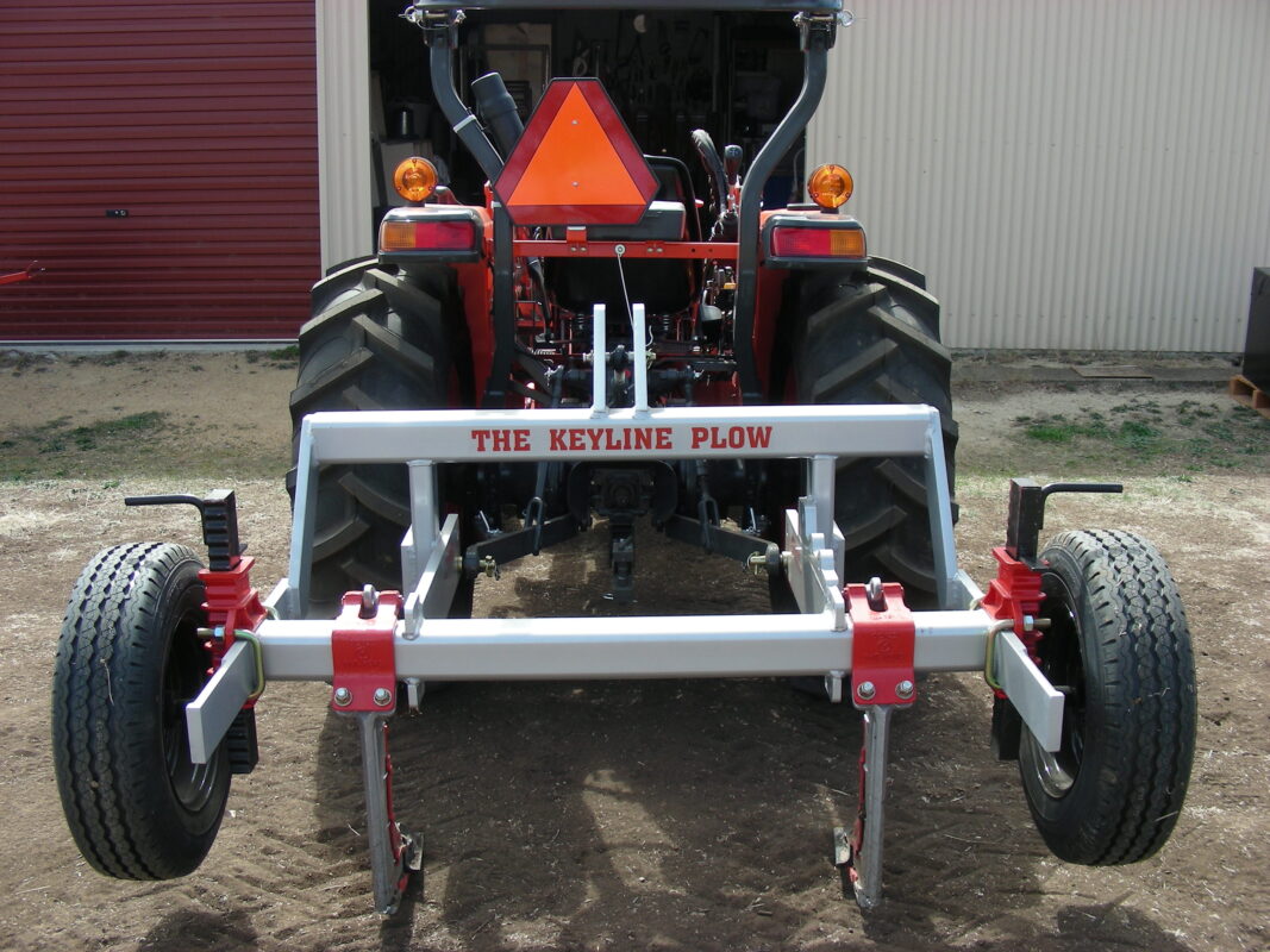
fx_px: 1394
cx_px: 635
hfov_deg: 49.0
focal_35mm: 38
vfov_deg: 37.7
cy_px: 476
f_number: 4
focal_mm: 6.3
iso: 50
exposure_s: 1/180
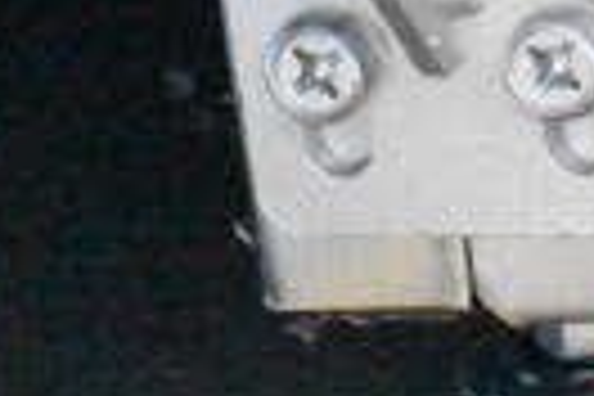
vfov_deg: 5.2
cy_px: -29
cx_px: 1238
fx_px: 4339
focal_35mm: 263
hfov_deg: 7.5
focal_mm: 38
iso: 25600
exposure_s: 1/60
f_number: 4.8
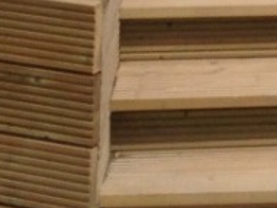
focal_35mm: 220
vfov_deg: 6.4
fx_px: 1759
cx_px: 554
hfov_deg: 8.5
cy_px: -333
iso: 50
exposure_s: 1/1120
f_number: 2.4
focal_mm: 4.28
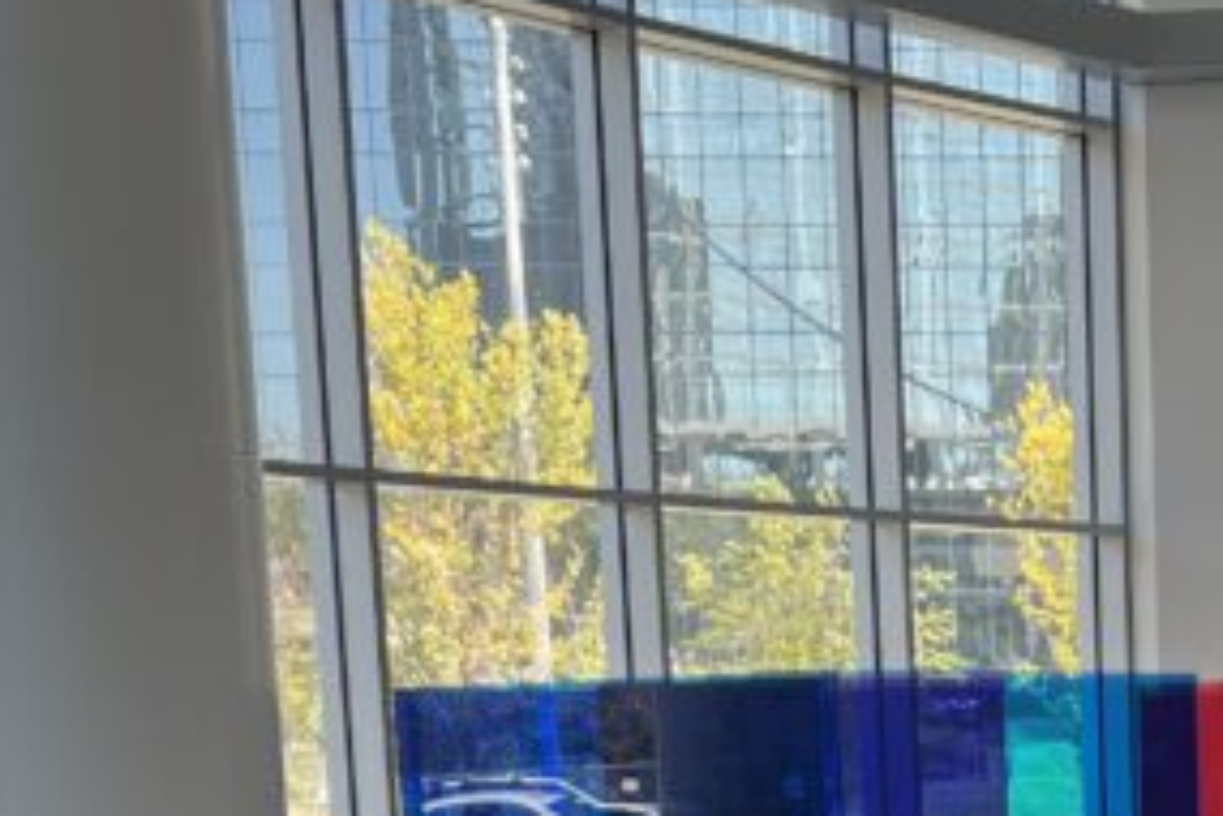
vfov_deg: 13.2
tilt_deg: -9.3
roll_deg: +1.9
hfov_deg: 20.6
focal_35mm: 97
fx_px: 3295
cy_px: 1293
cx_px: 1124
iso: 50
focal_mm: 5.7
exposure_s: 1/326
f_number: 1.5
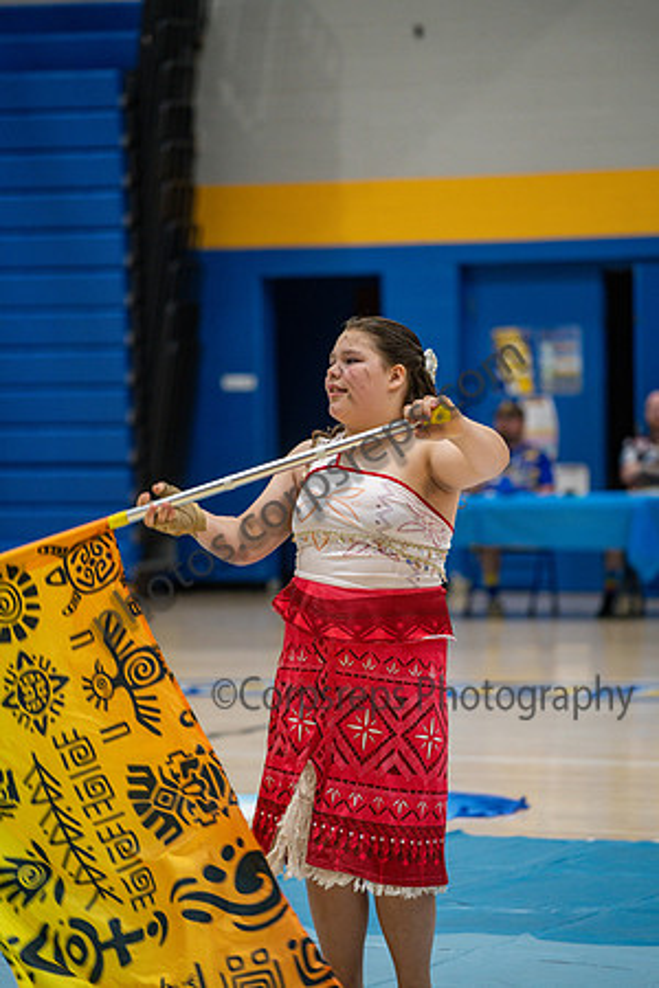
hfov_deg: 8.6
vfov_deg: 12.8
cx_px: 330
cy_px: 494
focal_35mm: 160
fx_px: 4393
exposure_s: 1/500
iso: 3200
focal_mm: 160
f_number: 4
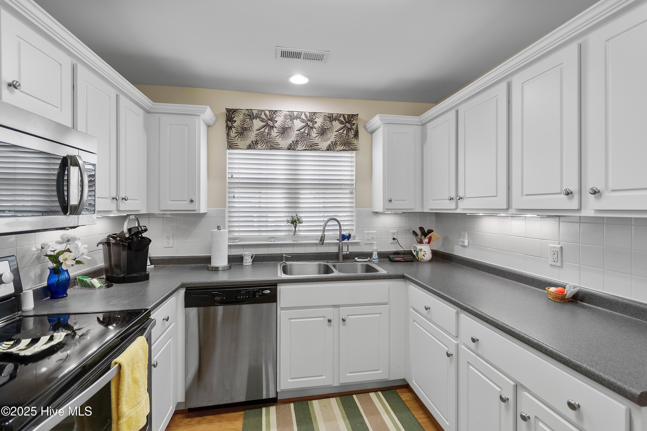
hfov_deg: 100.4
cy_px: 216
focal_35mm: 15
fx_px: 270
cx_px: 324
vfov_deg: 77.3
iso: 100
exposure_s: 1/5
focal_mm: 10
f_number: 4.5
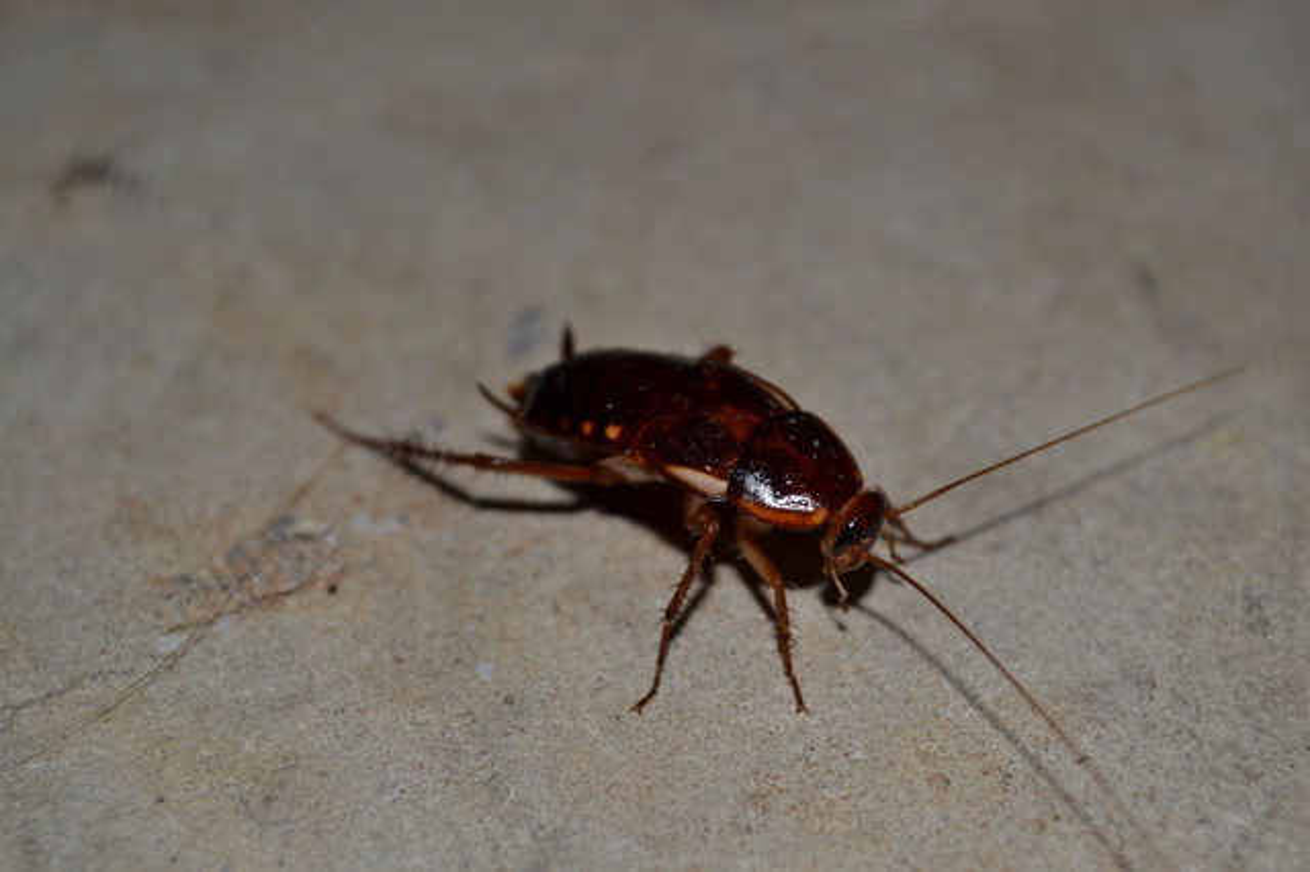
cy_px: 436
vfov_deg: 16.5
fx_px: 3000
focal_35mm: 82
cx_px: 655
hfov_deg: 24.6
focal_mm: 55
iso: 100
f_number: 8
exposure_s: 1/60
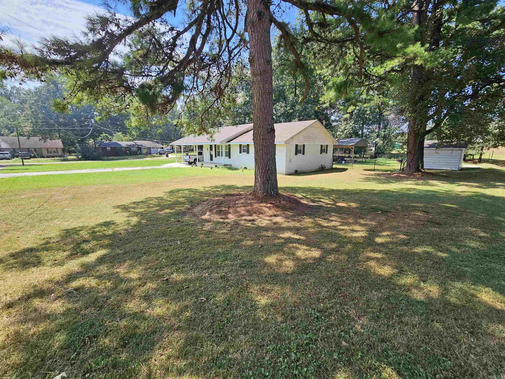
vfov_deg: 89.9
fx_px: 190
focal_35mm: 13
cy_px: 190
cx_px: 252
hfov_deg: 106.2
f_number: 2.2
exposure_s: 1/736
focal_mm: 2.2
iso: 50
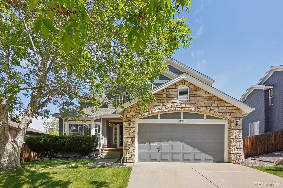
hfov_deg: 90.0
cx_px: 142
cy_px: 94
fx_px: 141
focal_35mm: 18
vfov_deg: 67.4
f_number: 8
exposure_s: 1/200
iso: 100
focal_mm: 12
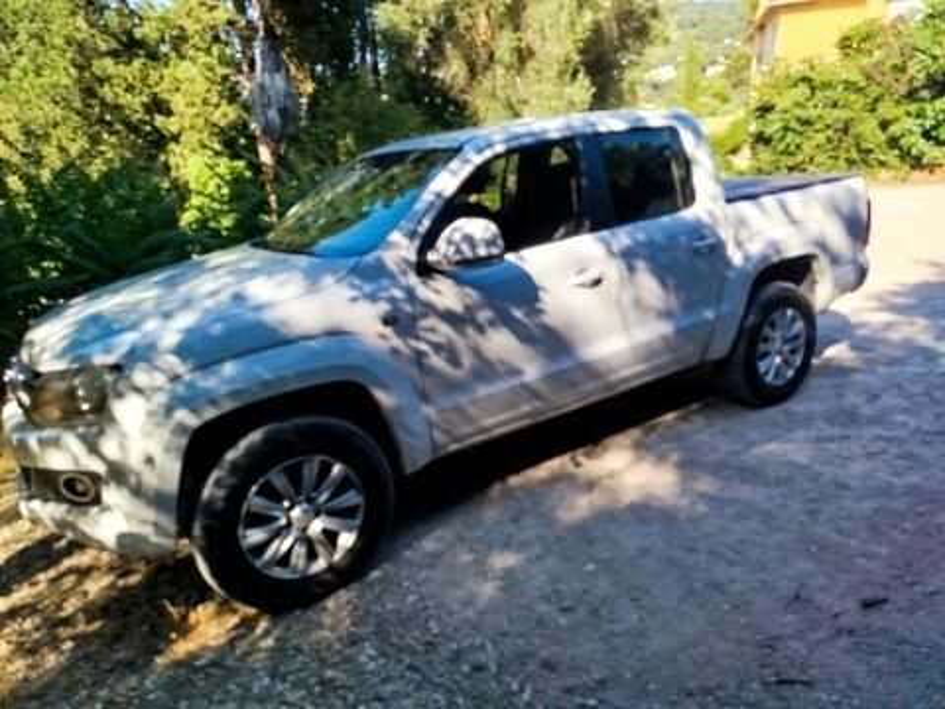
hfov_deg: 71.6
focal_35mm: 24
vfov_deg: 56.8
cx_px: 472
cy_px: 354
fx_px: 655
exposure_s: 1/326
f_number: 1.7
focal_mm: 5.31
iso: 50
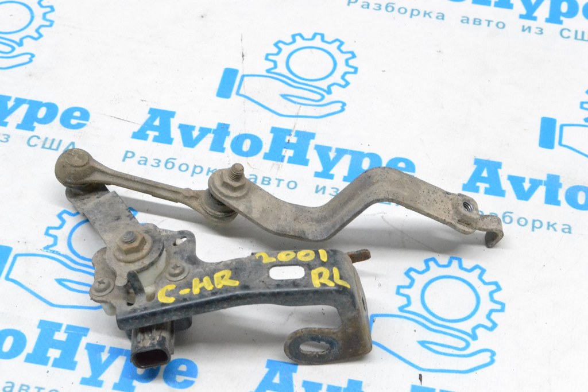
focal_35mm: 82
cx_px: 294
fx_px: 1348
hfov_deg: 24.6
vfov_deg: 16.6
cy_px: 196
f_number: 13
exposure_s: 1/100
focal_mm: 55
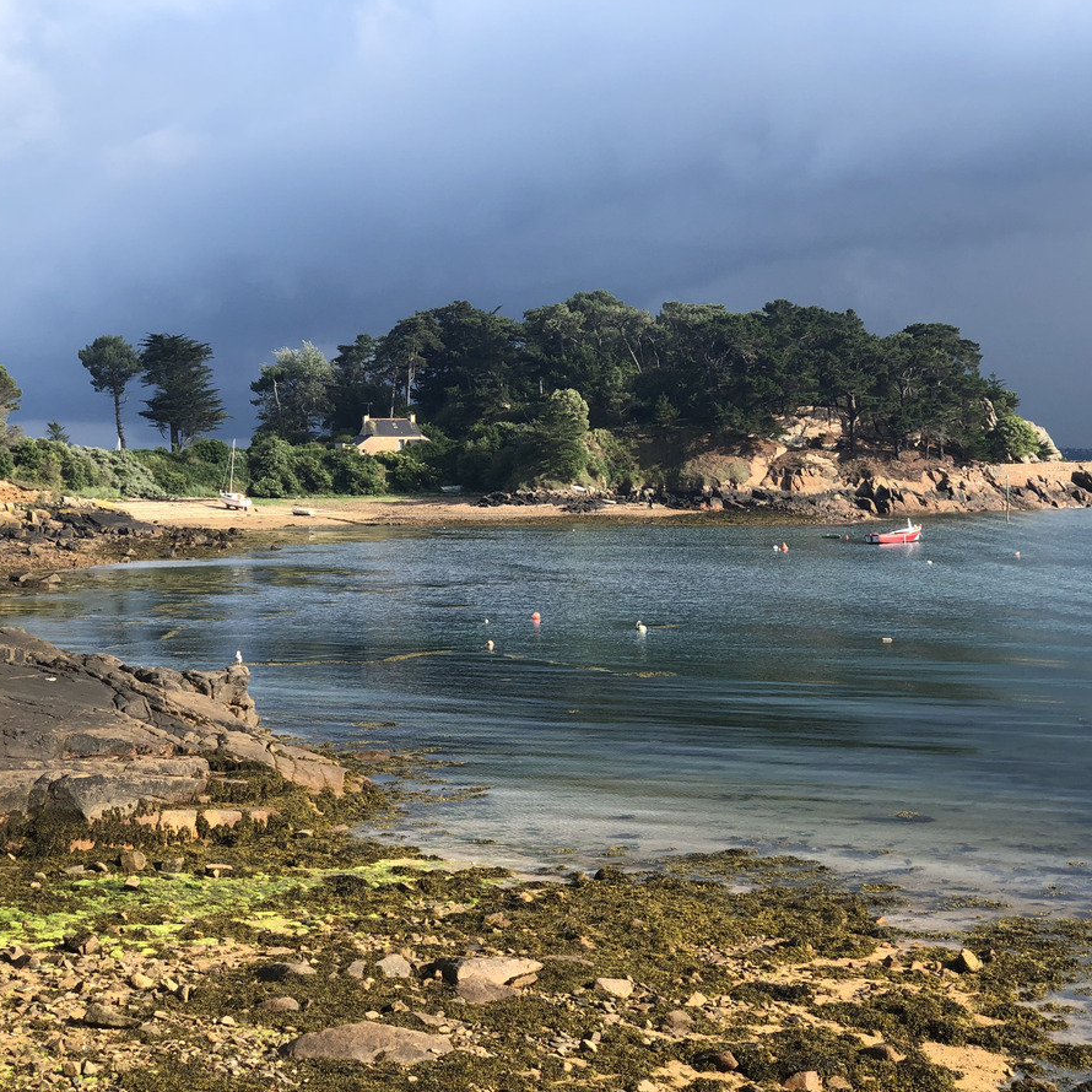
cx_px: 591
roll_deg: +1.8
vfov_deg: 27.7
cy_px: 545
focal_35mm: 62
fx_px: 2213
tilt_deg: -1.6
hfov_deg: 27.7
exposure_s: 1/496
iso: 16
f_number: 2.4
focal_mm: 6
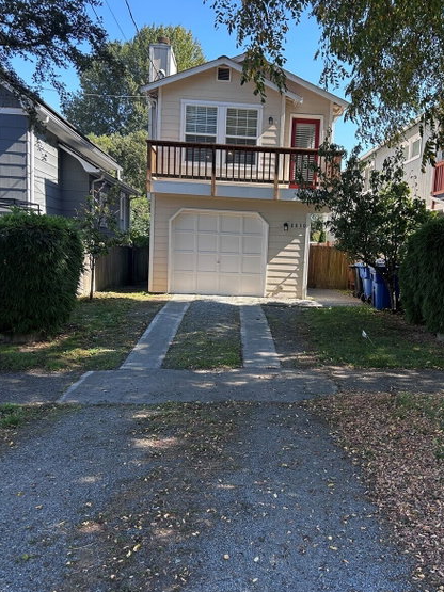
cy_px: 303
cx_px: 269
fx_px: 547
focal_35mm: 32
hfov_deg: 43.9
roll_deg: -2.9
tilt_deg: -4.6
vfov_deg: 56.8
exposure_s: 1/445
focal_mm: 5.7
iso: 50
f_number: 1.5
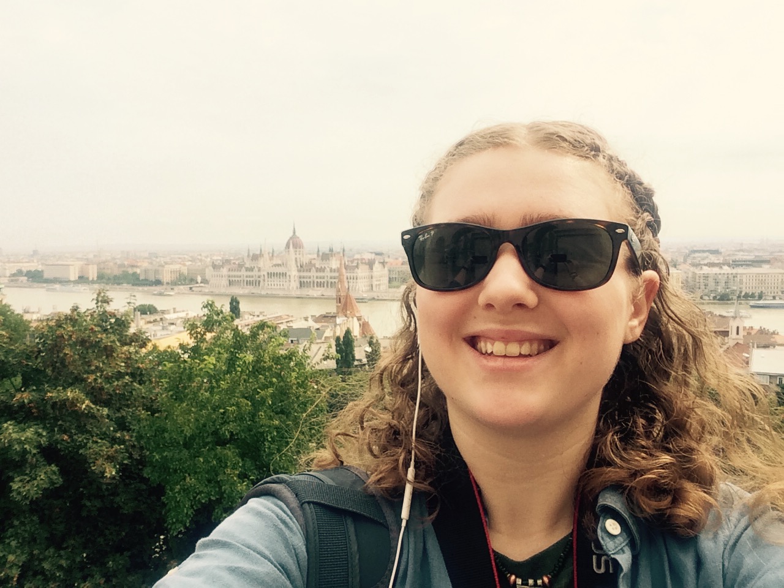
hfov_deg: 58.4
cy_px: 294
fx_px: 702
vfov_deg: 45.4
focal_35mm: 31
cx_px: 392
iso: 50
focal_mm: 2.15
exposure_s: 1/822
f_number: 2.4
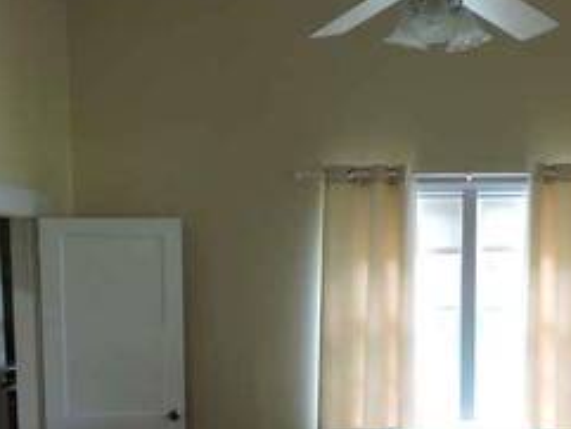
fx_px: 875
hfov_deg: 35.7
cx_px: 394
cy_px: 379
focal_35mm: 53
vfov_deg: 26.7
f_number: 3
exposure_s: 1/20
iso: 400
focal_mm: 4.3
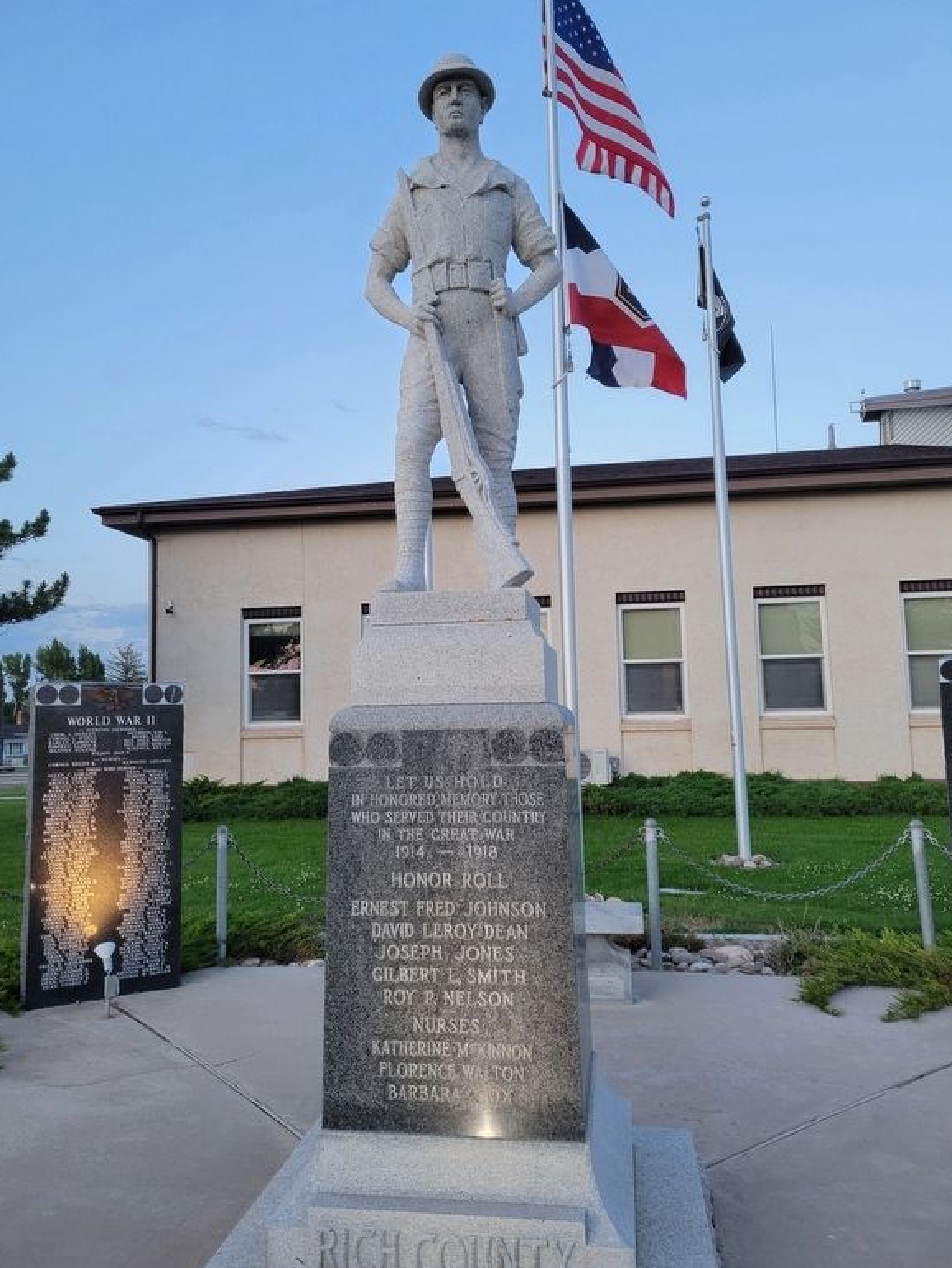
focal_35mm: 27
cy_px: 624
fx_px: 990
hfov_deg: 51.4
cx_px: 469
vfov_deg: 65.3
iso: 80
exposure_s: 1/120
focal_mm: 5.4
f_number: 1.8
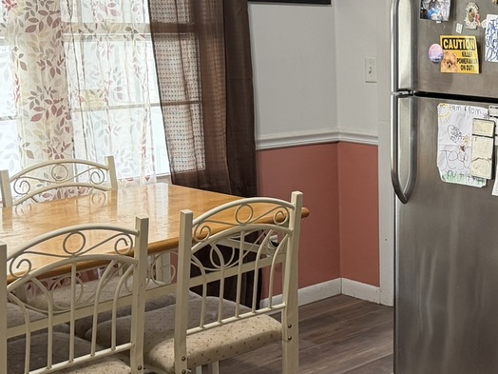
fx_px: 950
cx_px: 518
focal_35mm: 66
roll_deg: -0.6
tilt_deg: -9.9
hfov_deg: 27.4
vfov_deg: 22.3
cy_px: 187
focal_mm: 6.76
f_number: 1.78
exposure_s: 1/60
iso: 320
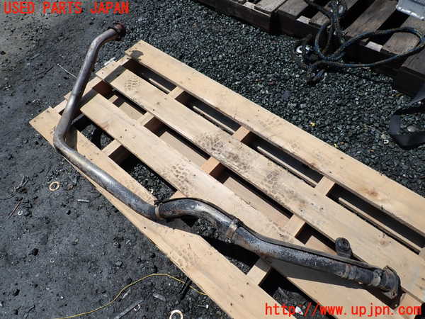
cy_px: 160
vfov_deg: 54.9
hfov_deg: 69.4
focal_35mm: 25
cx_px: 212
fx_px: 307
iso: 100
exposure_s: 1/320
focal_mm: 4.5
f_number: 8
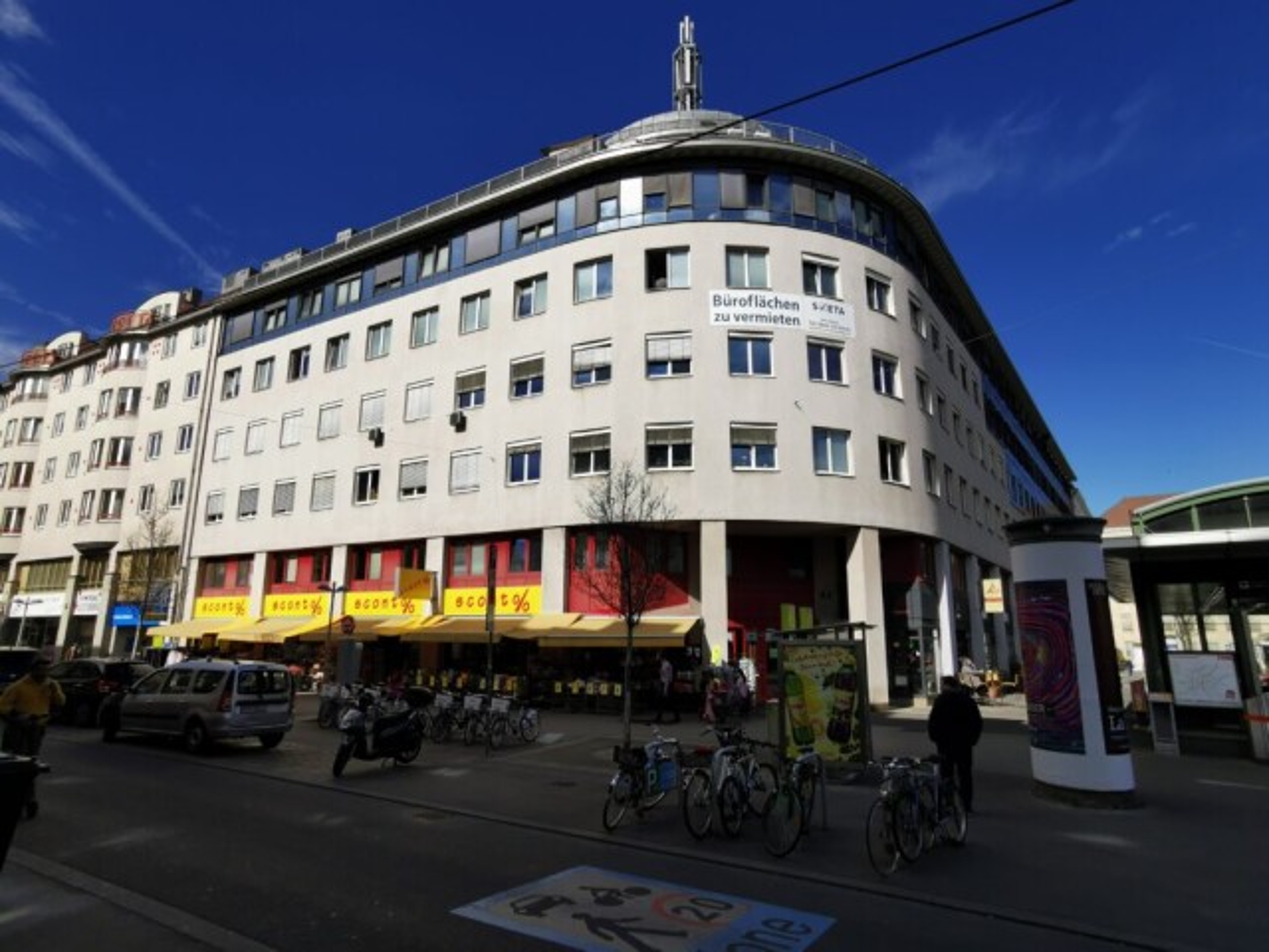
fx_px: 697
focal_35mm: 19
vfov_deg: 68.7
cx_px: 634
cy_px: 476
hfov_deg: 84.7
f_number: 2.2
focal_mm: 2.26
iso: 50
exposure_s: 1/1570
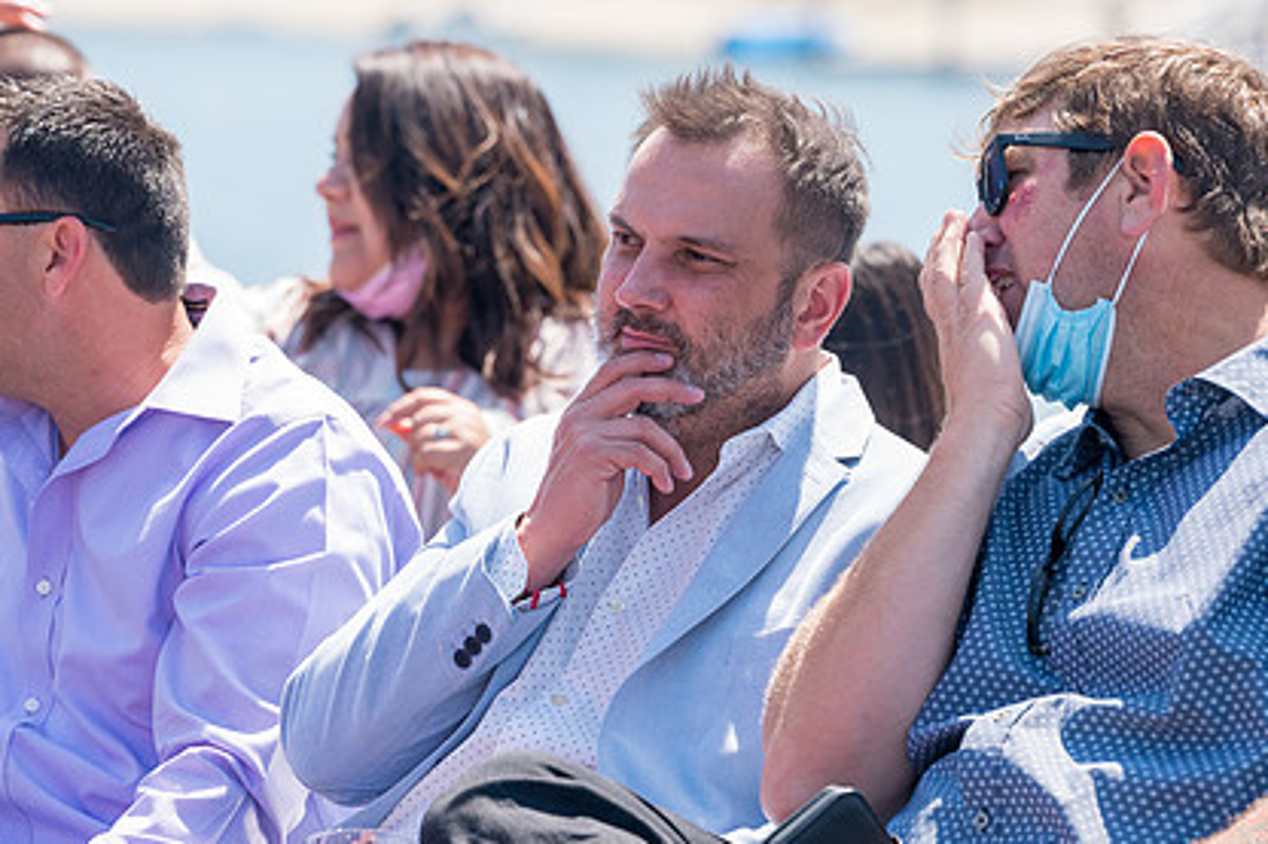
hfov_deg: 7.4
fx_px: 9823
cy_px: 293
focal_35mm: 279
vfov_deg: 4.9
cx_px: 683
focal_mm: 200
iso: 1000
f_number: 5.6
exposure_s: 1/3200
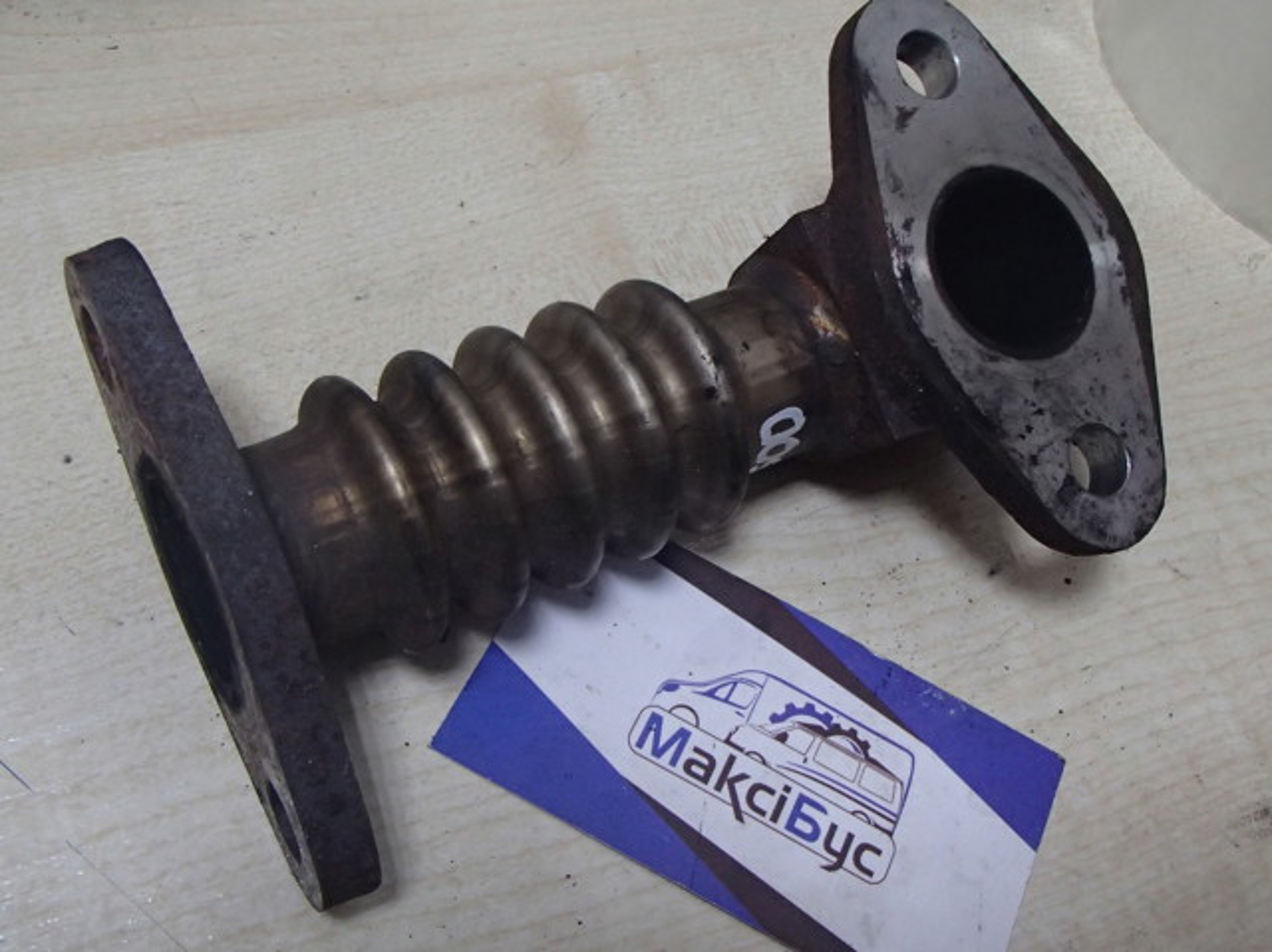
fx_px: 1359
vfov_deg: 38.6
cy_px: 476
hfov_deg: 50.2
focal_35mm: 37
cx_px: 636
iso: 800
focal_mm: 6.64
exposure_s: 1/50
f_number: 4.7
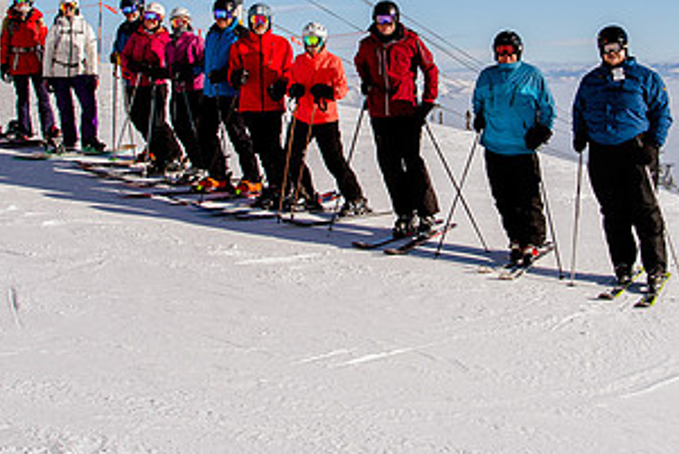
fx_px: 1321
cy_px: 49
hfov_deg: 28.7
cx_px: 431
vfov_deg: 19.1
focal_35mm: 70
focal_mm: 24
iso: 160
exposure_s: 1/500
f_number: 8
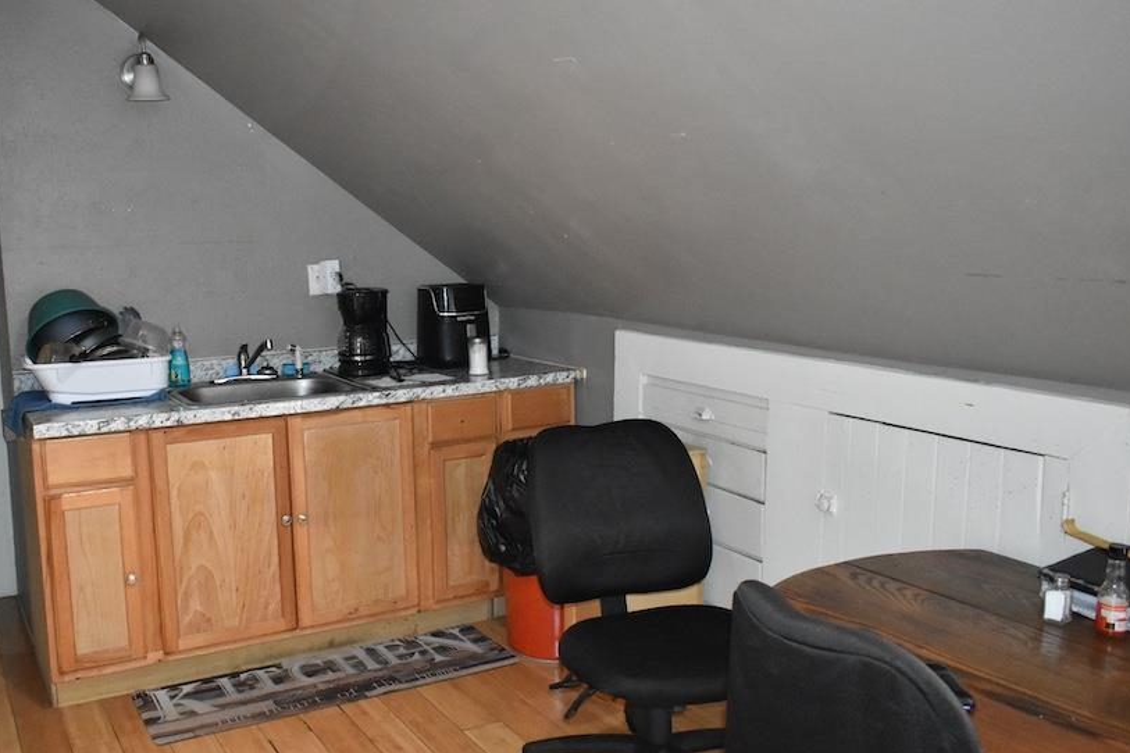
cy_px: 386
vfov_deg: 38.9
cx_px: 459
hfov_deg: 55.4
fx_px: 1067
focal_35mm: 34
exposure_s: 1/160
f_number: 3.5
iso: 5000
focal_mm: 18
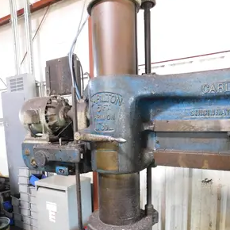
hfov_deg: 57.3
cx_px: 114
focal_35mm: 28
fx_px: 210
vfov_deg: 56.5
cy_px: 147
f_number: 3
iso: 800
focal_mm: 4
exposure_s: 1/6
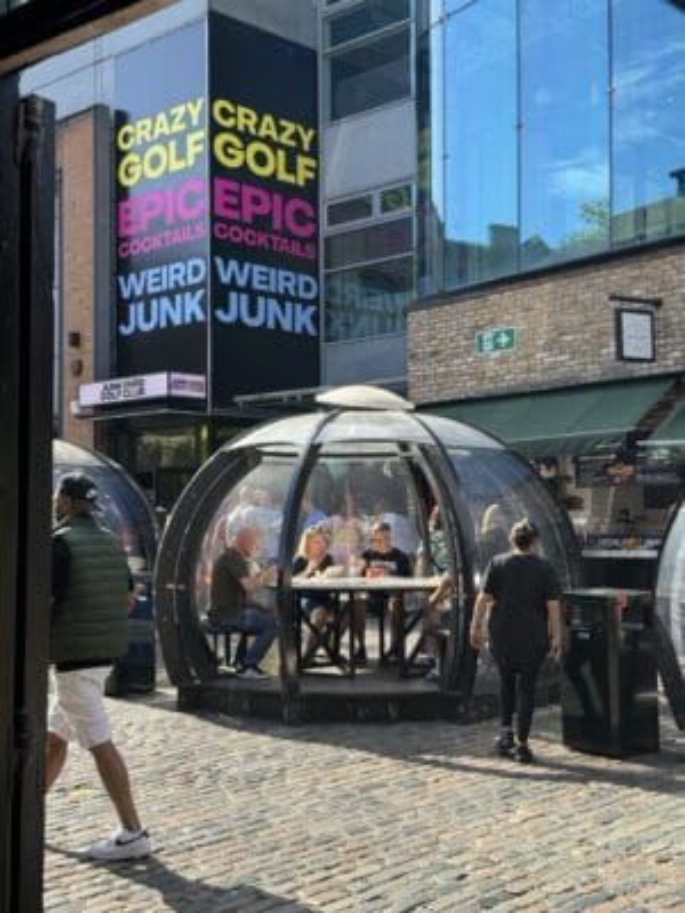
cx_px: 342
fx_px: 1266
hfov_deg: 30.3
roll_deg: +0.9
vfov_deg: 39.7
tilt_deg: +3.4
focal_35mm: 48
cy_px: 456
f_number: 1.78
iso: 64
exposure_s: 1/939
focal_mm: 6.86
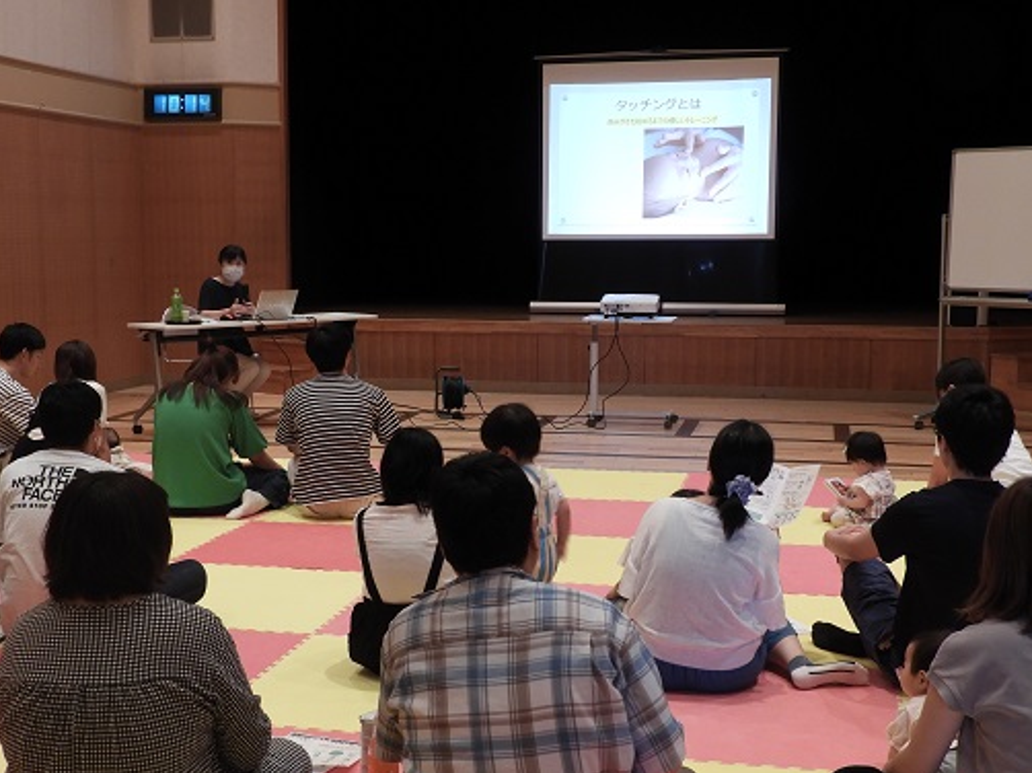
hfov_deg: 37.5
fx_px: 1520
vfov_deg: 28.5
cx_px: 458
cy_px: 440
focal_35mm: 51
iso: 200
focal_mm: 7.2
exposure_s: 1/30
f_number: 3.8
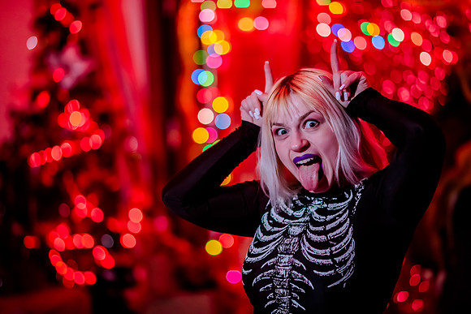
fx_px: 1374
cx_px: 236
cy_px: 157
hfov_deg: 19.5
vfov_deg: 13.0
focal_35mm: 105
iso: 2500
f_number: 2
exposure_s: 1/125
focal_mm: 105
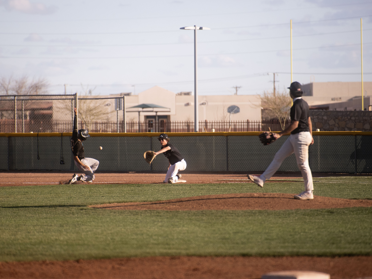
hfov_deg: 8.7
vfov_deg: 6.5
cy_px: 139
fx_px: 2450
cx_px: 165
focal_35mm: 228
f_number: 2.8
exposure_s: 1/3200
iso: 400
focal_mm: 150
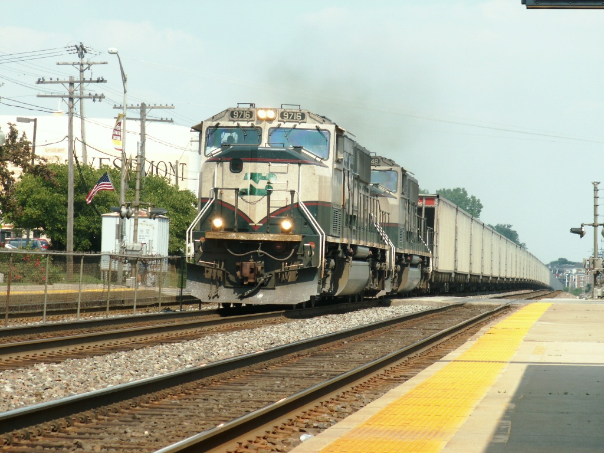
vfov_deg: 10.4
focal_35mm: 142
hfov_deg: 13.9
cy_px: 226
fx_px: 2478
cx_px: 302
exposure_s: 1/250
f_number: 4.5
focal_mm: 23.2
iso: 50
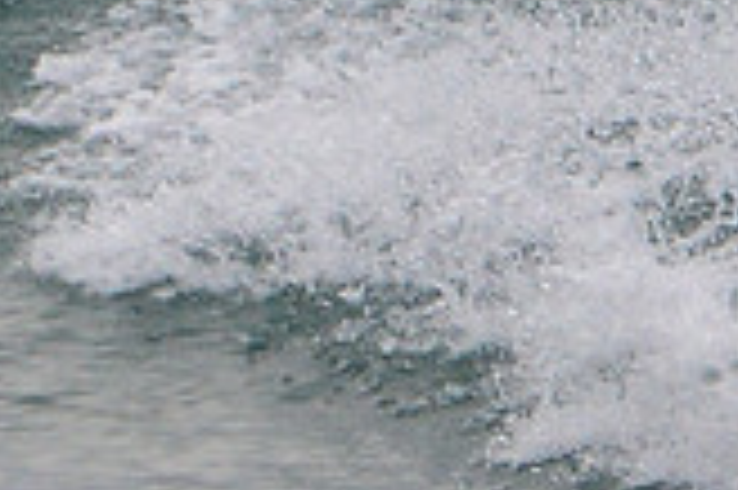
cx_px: 1112
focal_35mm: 1950
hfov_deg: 1.1
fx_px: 39934
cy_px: 330
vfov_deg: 0.7
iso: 1000
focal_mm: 550
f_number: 11
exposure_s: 1/500
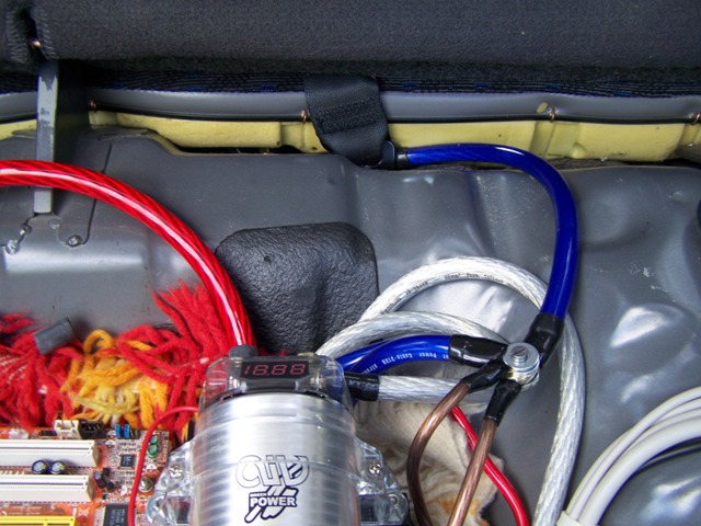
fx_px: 770
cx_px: 350
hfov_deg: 49.0
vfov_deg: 37.7
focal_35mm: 38
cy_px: 263
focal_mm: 6.3
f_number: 2.8
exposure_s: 1/30
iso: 64
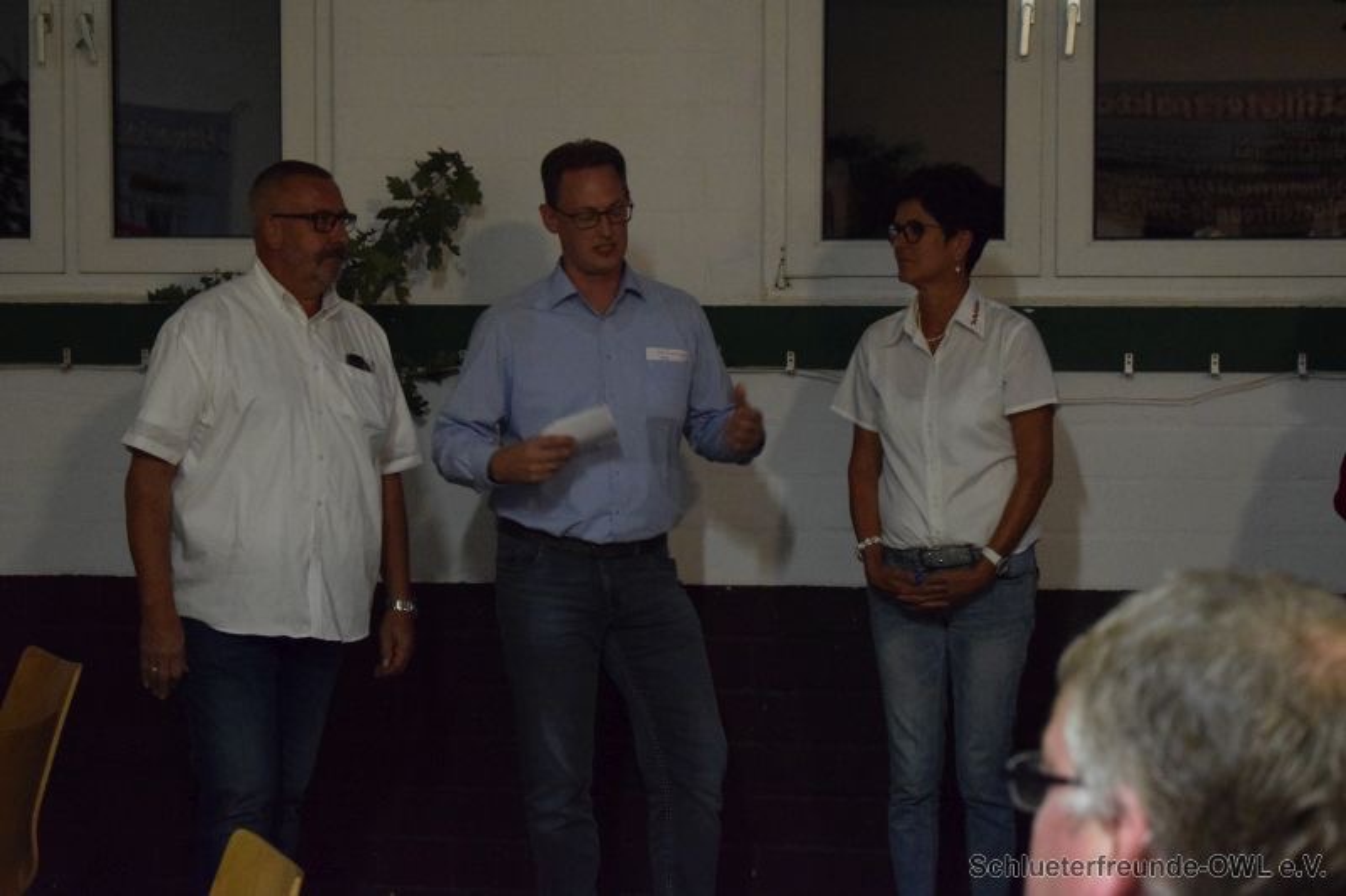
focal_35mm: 78
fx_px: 2916
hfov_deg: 26.0
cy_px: 448
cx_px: 673
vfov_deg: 17.5
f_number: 5.6
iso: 6400
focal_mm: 52
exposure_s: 1/40
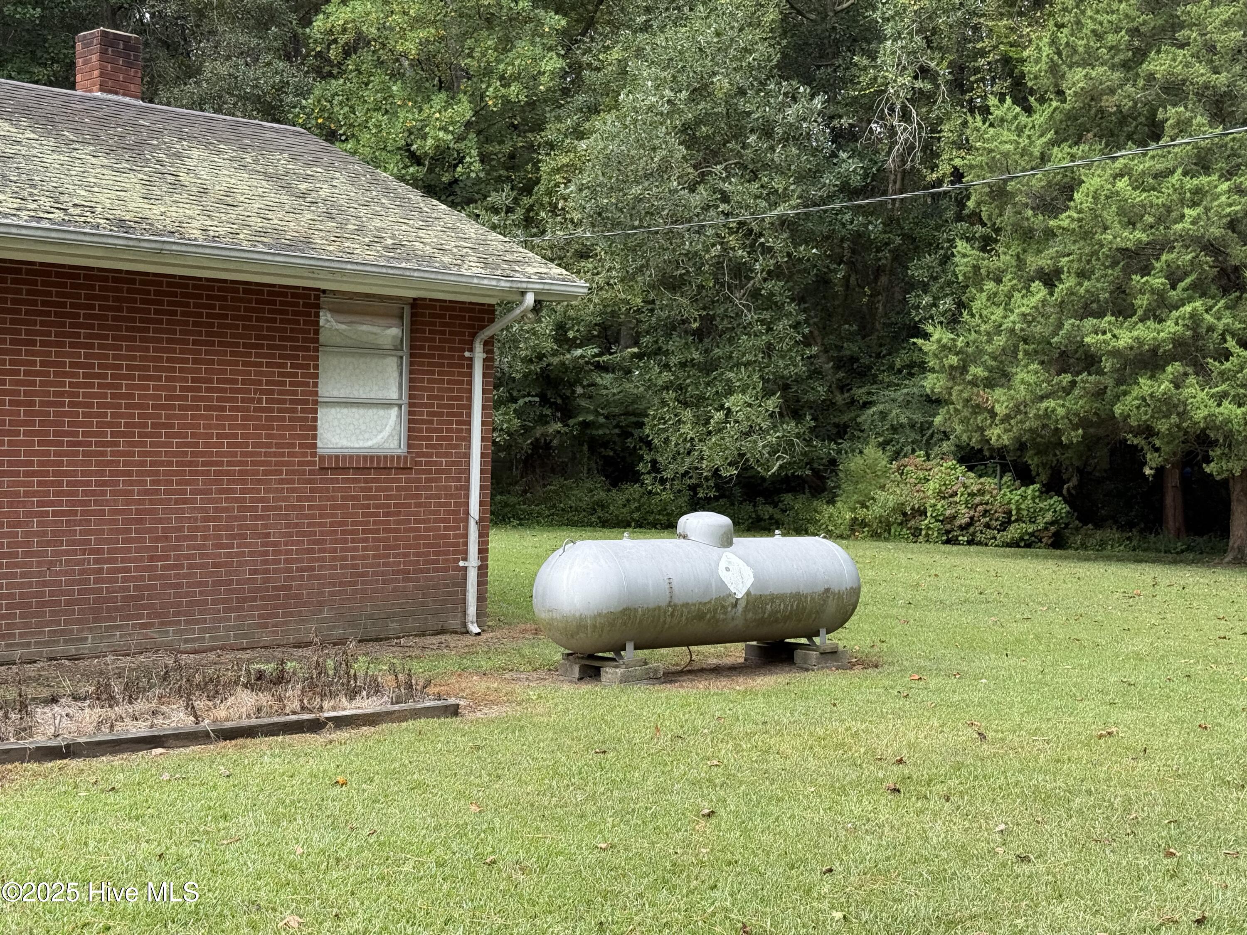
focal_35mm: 48
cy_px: 468
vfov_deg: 30.3
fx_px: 1729
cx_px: 624
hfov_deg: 39.7
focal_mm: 6.76
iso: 100
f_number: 1.78
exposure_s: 1/1070
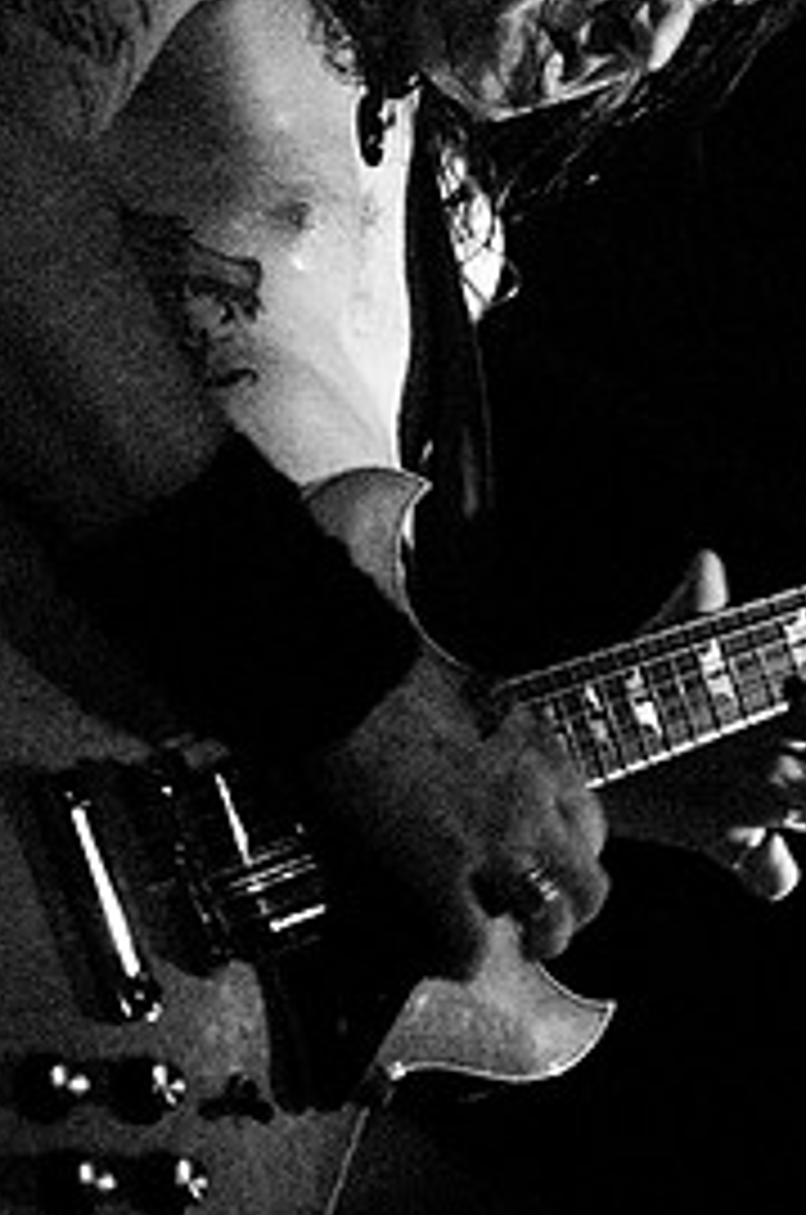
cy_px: 531
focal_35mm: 175
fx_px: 5899
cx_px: 637
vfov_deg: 11.8
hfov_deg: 7.8
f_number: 2.8
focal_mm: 70
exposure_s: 1/80
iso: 800
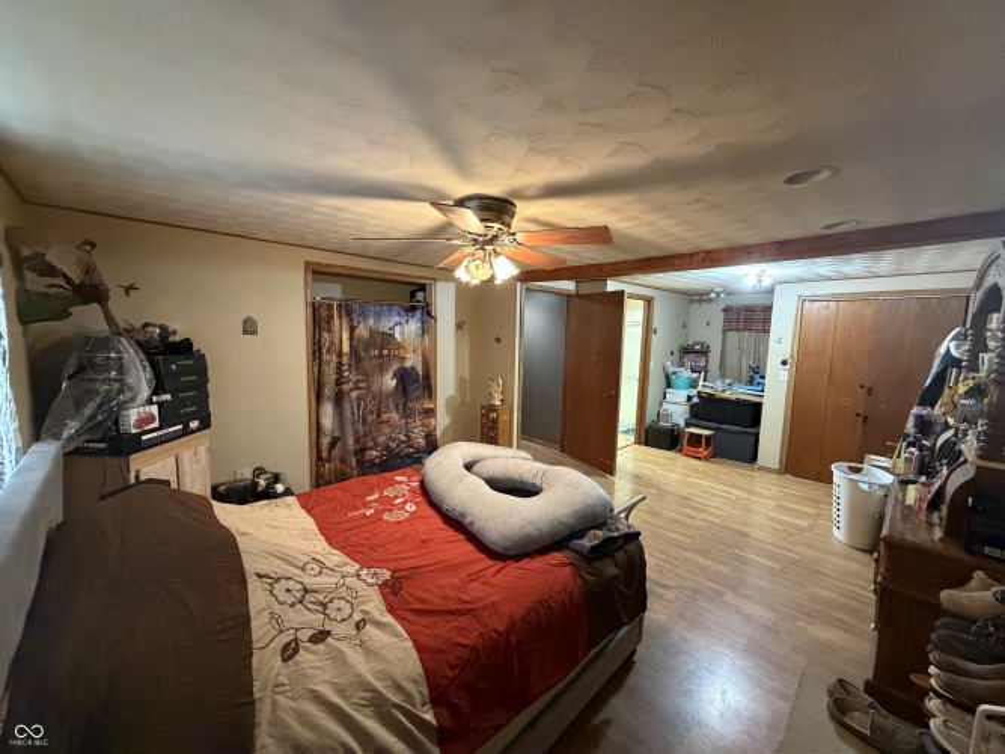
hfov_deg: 102.1
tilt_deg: -6.1
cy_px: 377
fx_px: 406
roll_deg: -2.0
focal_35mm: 14
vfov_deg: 85.7
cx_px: 502
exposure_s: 1/60
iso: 1000
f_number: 2.2
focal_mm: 2.22
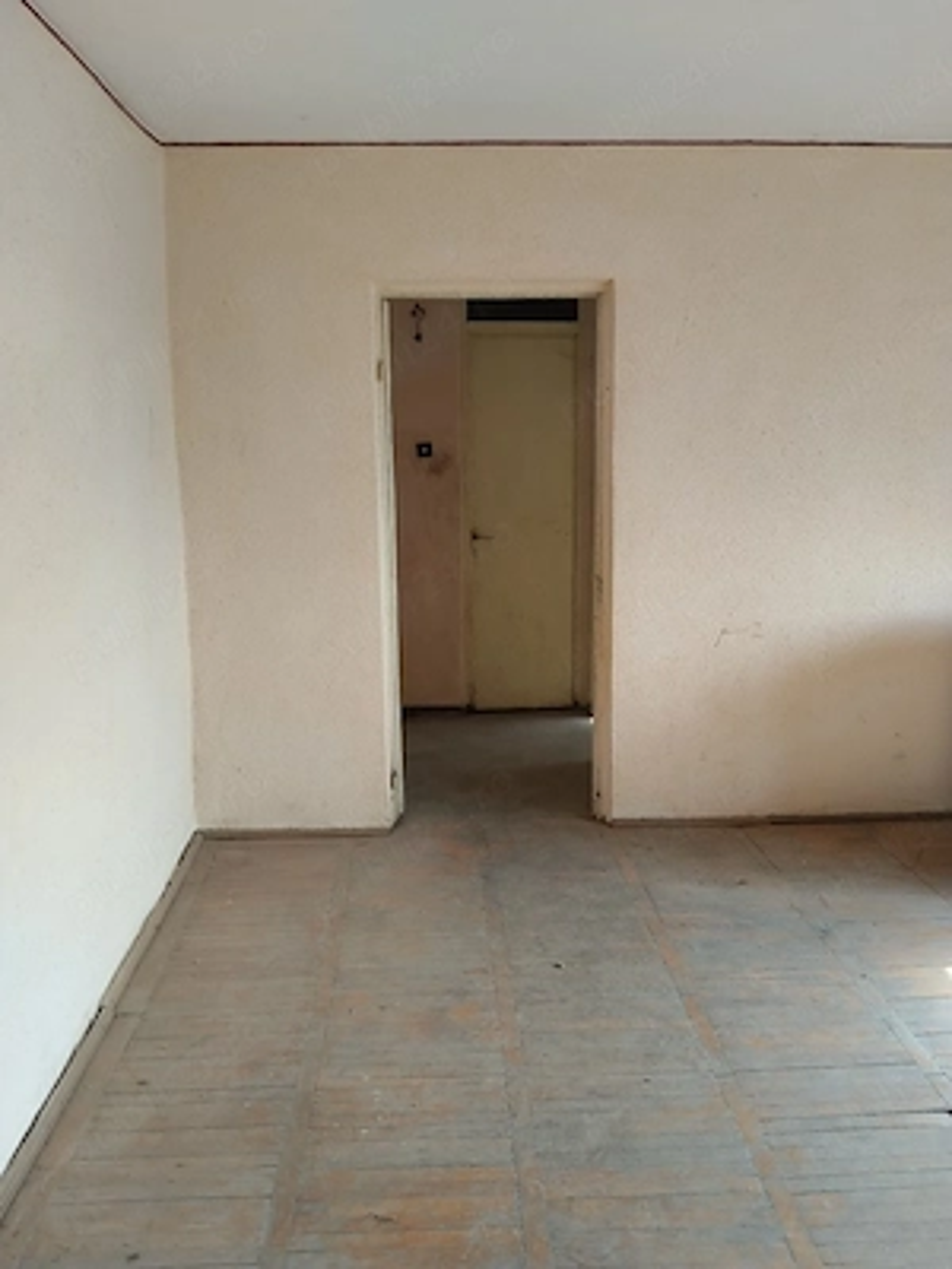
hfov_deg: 48.2
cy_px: 634
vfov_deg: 61.7
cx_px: 476
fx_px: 1063
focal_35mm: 29
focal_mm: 3.96
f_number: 1.8
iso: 64
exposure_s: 1/50
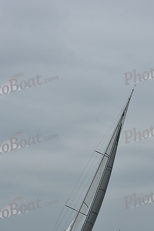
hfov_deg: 6.7
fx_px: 1322
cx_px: 91
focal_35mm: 206
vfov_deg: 10.0
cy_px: 169
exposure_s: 1/800
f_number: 8
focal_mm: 130
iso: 400
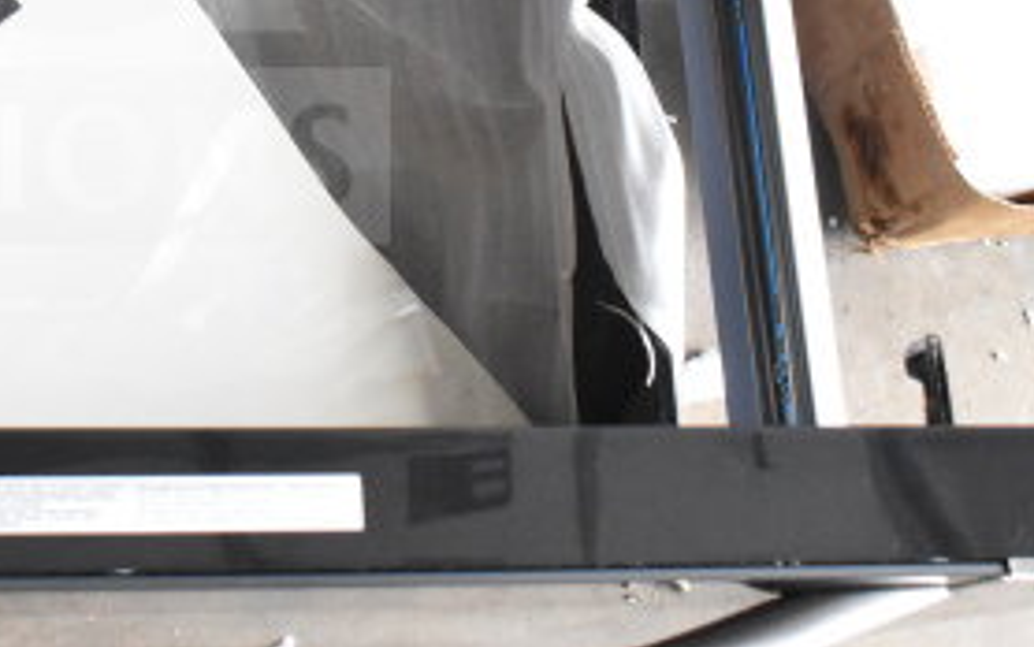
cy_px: -50
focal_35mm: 94
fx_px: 2650
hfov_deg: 21.2
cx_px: -30
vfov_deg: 13.7
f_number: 9
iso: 6400
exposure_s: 1/320
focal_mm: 28
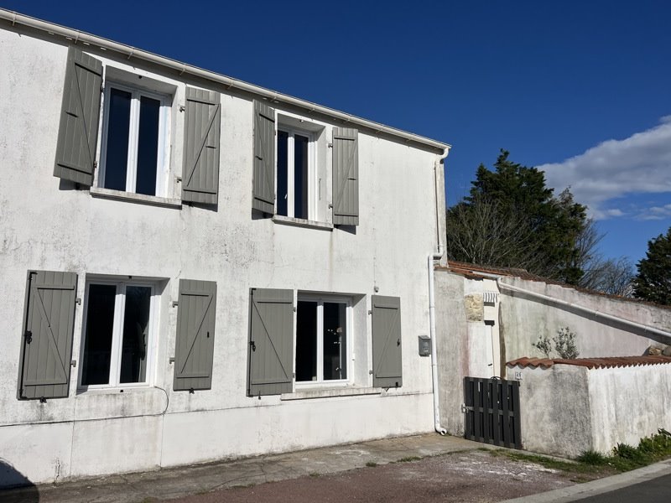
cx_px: 336
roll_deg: +0.5
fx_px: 504
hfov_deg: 67.3
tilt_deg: +9.0
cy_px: 252
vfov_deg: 53.1
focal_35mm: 26
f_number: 1.6
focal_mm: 5.1
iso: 50
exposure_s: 1/13333
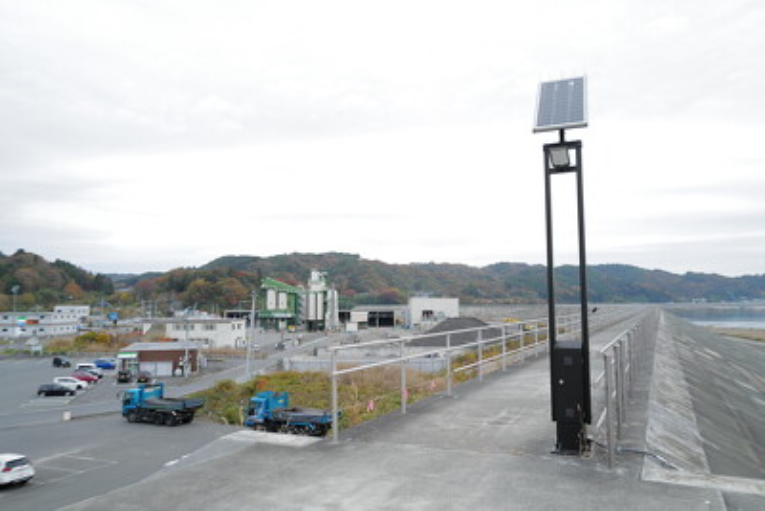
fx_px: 595
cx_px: 382
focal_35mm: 28
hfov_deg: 65.5
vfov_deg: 46.4
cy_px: 256
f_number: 2.8
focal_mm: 28
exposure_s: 1/50
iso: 100
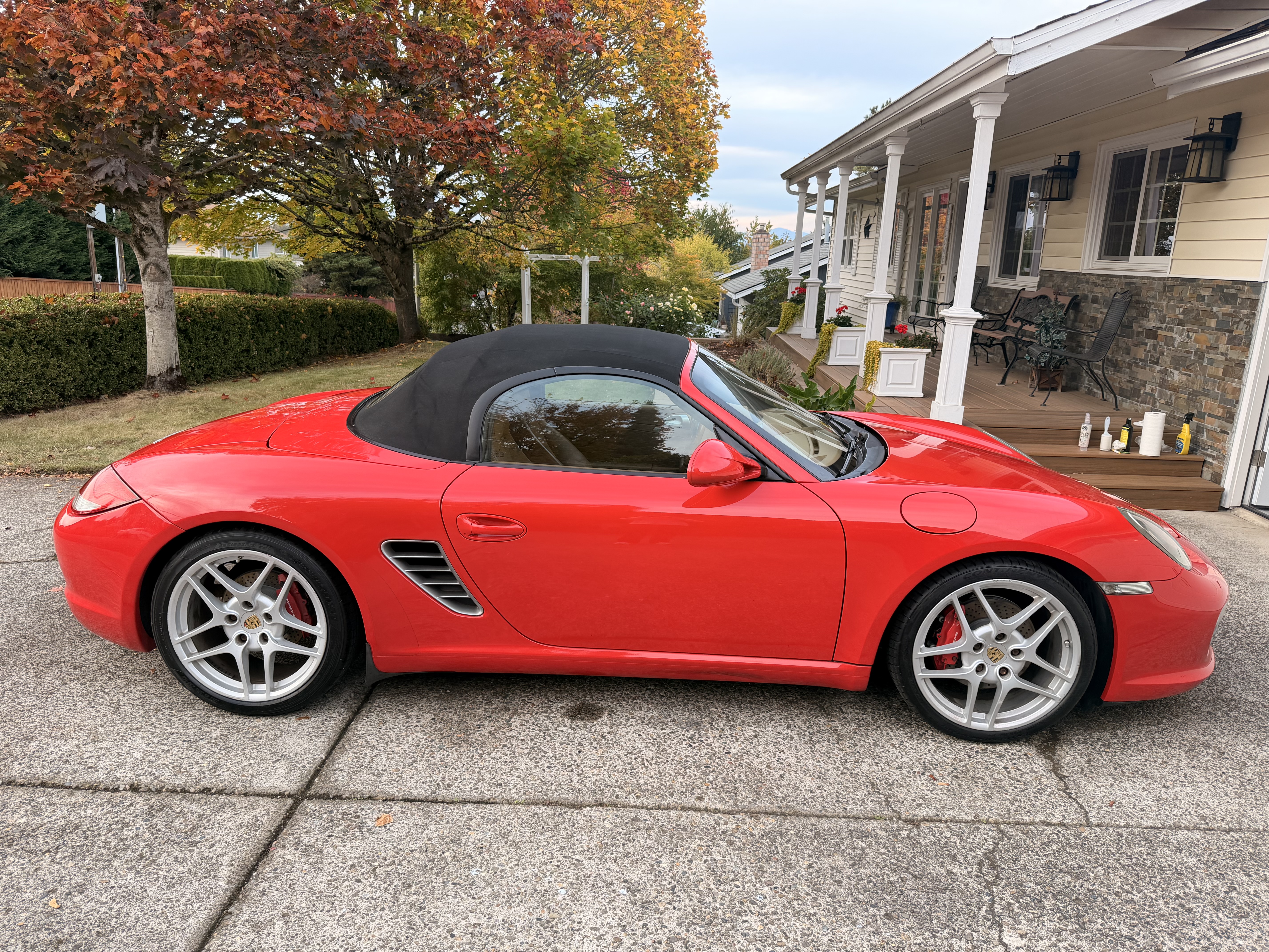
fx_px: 880
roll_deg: -2.3
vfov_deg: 56.8
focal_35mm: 24
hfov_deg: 71.6
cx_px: 634
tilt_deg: -14.2
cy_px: 476
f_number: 1.78
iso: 80
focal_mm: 6.76
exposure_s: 1/181
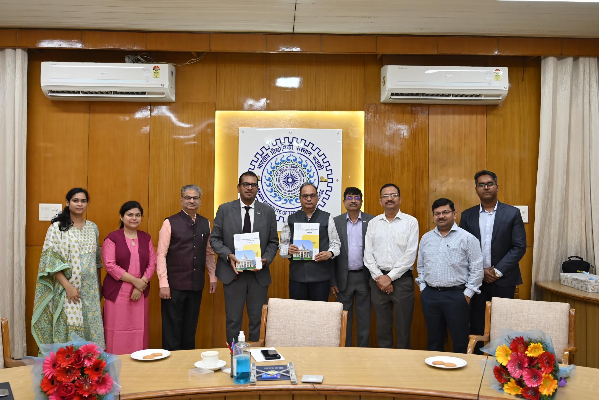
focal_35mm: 32
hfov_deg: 58.7
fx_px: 533
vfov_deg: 41.1
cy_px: 200
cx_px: 300
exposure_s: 1/125
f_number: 5.6
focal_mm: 32
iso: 1600
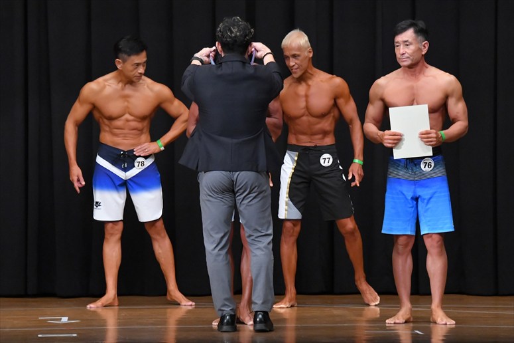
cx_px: 257
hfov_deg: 8.1
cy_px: 172
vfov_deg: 5.4
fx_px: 3639
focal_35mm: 255
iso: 8000
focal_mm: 170
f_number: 5.6
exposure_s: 1/400
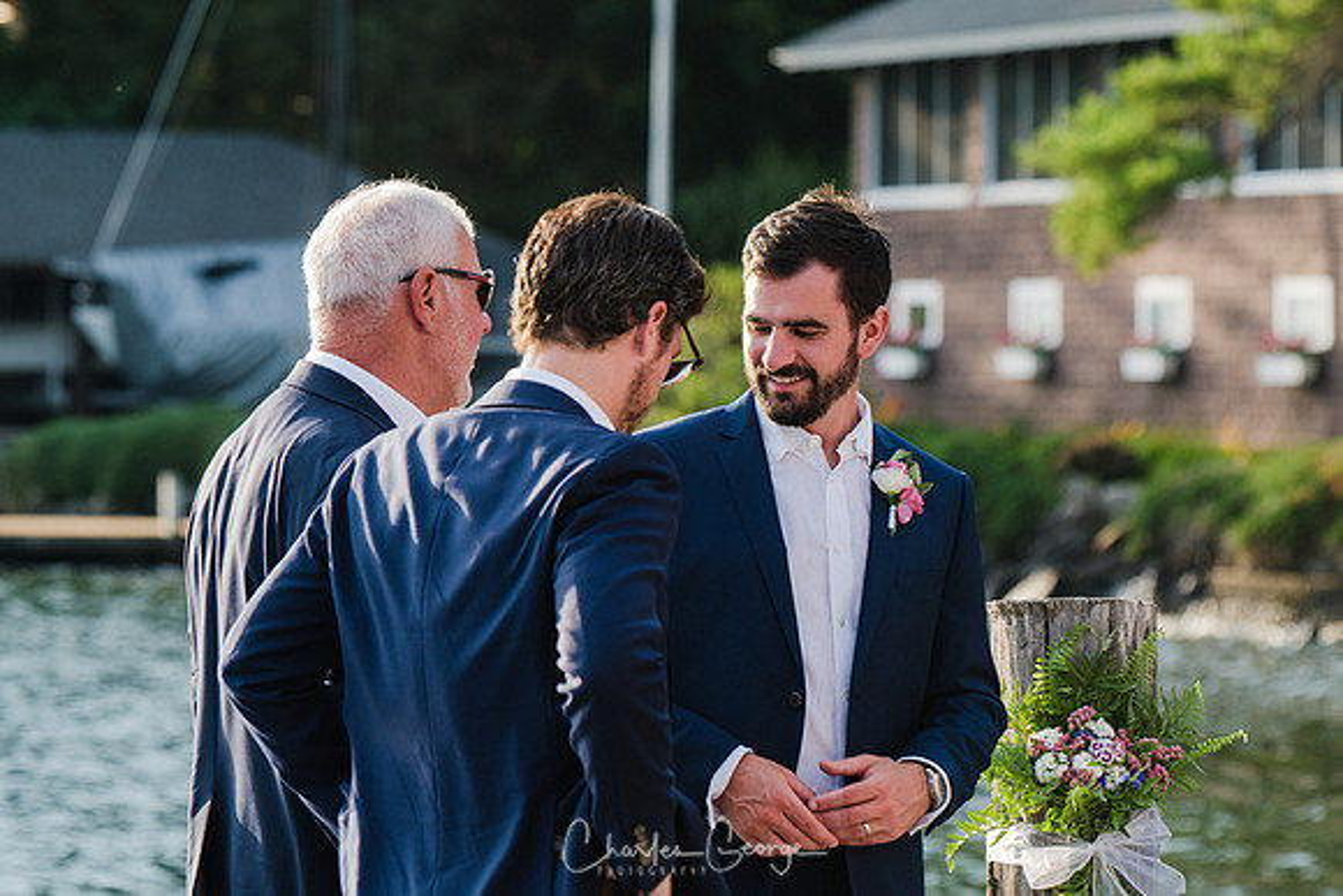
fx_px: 7276
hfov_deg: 10.5
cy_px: 448
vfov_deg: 7.0
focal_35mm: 195
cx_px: 672
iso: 200
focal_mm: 130
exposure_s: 1/400
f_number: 4.5
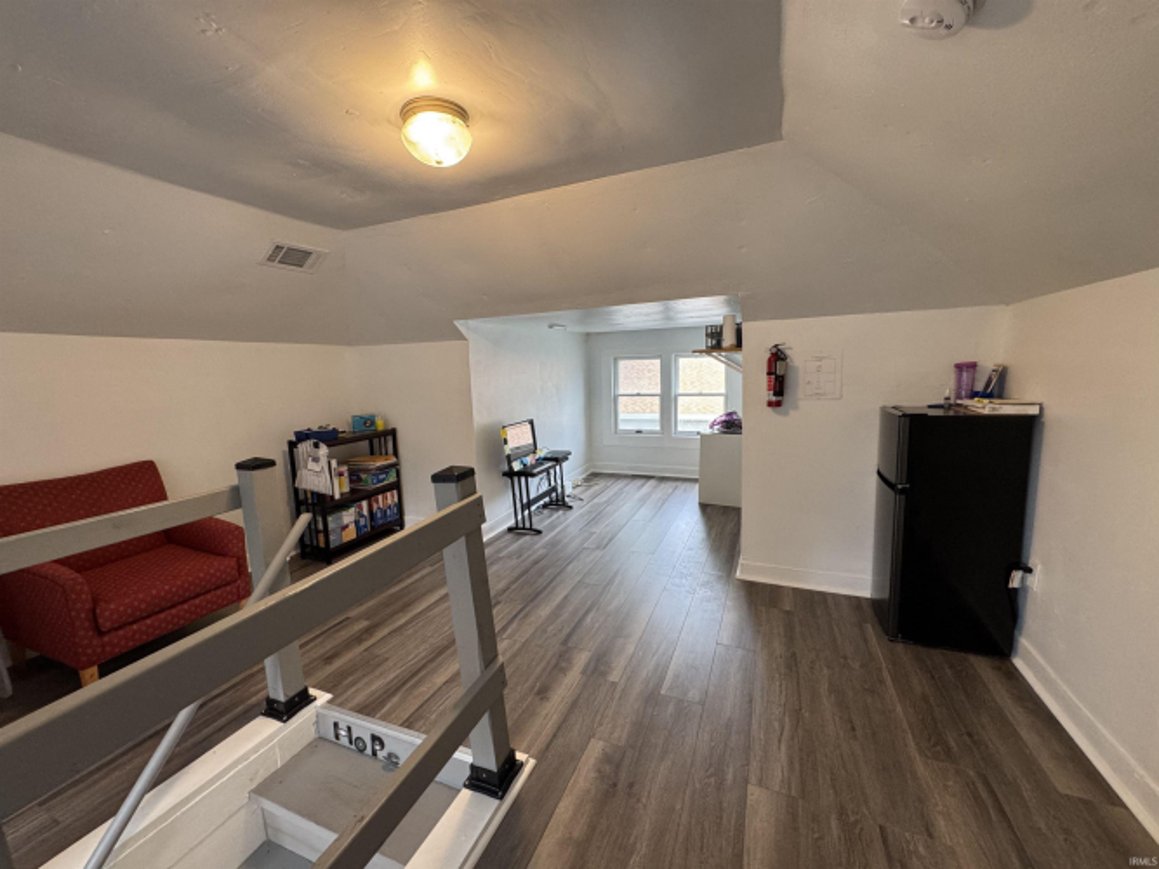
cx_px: 580
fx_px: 469
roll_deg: +1.7
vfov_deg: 85.7
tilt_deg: -8.5
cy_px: 434
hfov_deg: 102.1
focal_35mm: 14
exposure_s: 1/120
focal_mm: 2.22
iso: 200
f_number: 2.2
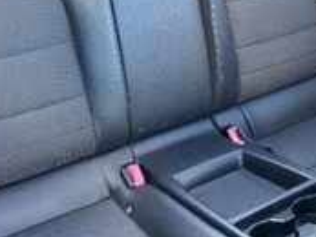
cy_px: 46
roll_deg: -0.4
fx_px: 548
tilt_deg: -27.5
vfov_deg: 24.0
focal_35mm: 60
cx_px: 139
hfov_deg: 32.1
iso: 200
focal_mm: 5.96
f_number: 1.6
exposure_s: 1/60
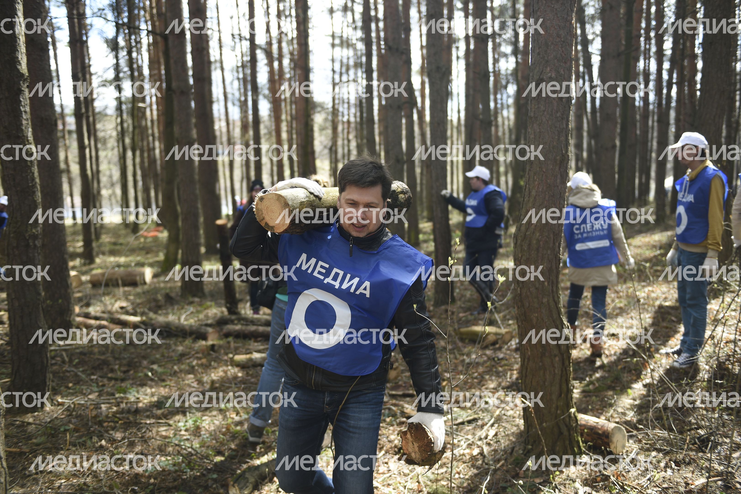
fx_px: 720
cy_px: 247
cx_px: 370
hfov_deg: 54.5
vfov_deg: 37.8
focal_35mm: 35
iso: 400
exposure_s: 1/1000
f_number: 2.8
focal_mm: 35
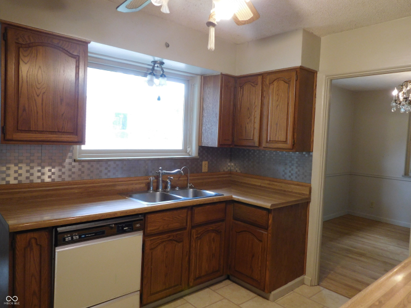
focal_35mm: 25
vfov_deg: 54.9
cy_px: 154
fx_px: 297
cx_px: 206
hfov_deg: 69.4
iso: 220
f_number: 3.1
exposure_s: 1/30
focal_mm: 4.5
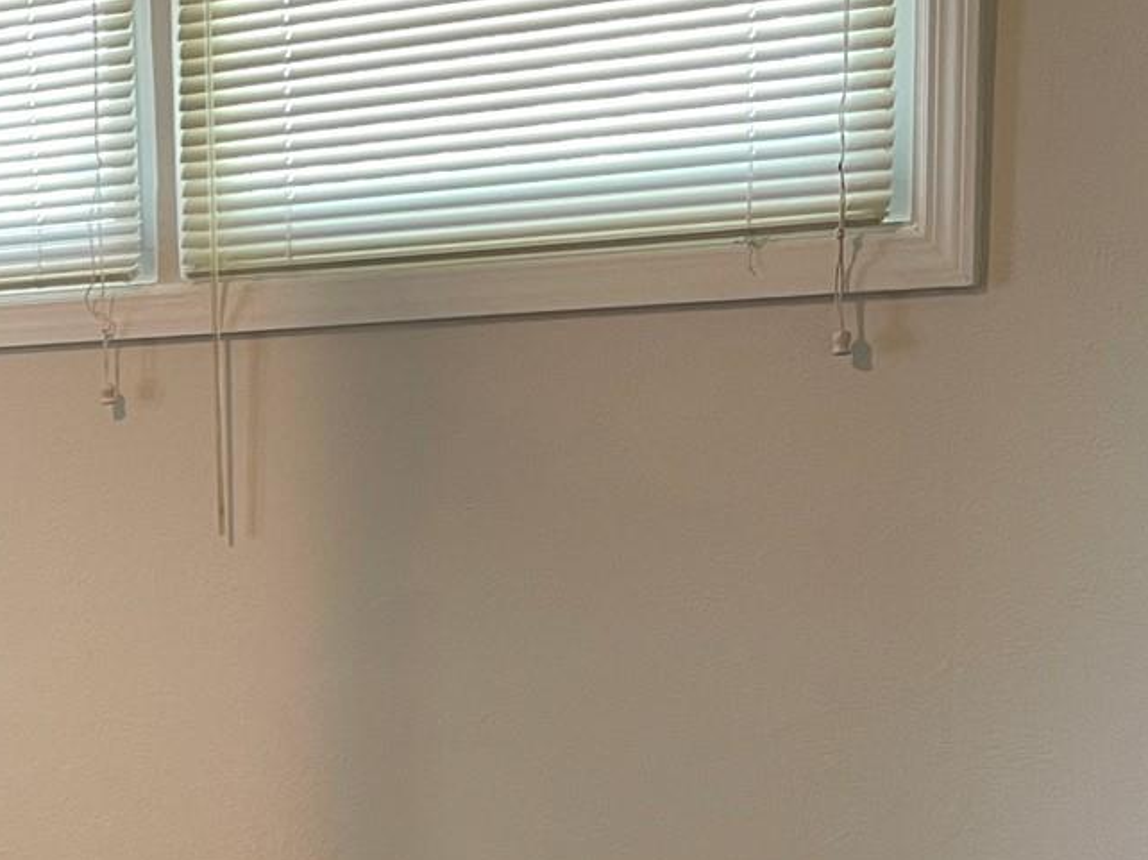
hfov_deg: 22.1
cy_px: 883
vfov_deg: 17.3
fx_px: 2752
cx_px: -163
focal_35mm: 83
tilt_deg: -9.0
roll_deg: +3.2
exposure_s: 1/60
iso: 100
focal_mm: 4.2
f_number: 1.6
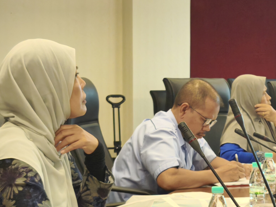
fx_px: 973
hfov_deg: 16.0
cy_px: 193
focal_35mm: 122
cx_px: 236
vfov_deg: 12.0
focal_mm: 6.57
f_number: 1.6
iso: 250
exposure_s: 1/100
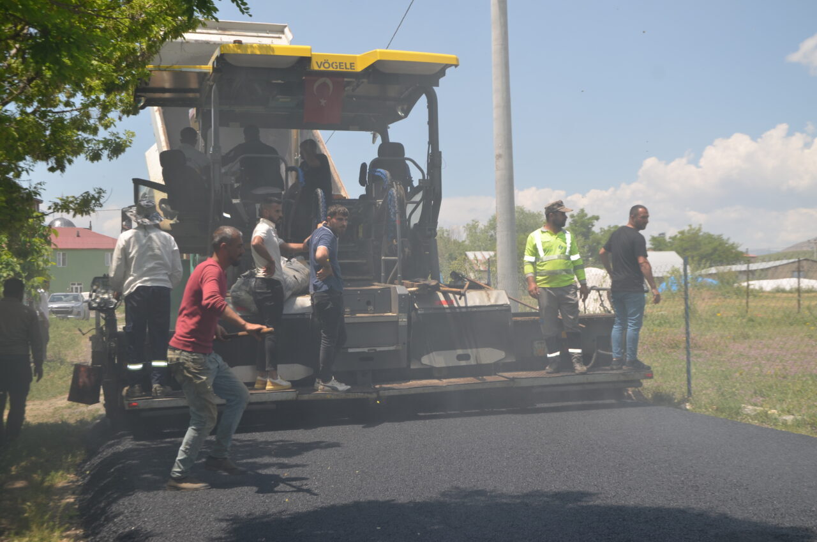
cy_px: 271
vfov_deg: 28.0
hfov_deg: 41.2
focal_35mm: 48
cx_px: 408
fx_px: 1087
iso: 100
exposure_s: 1/250
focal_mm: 32
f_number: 6.3
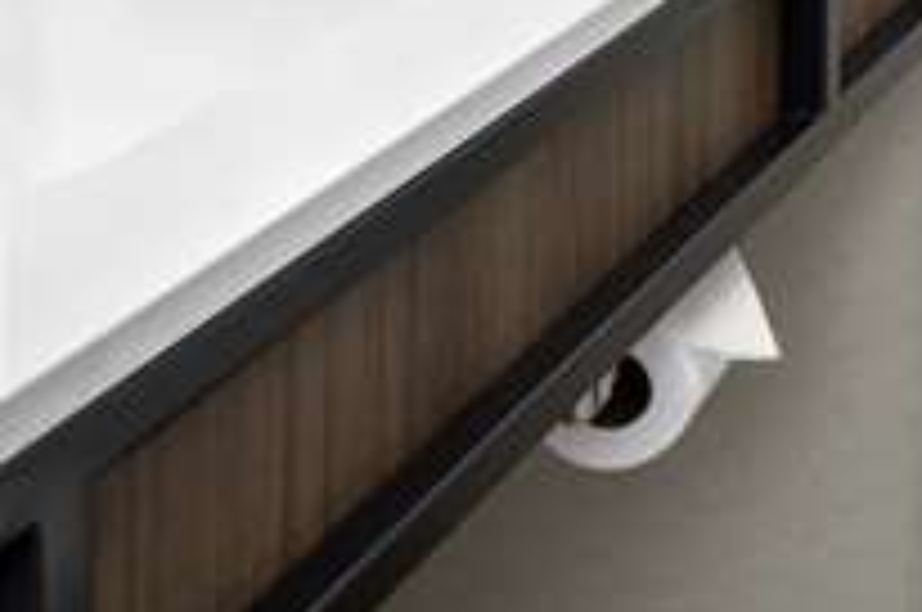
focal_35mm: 95
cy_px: -572
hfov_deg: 17.7
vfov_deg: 12.7
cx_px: 1617
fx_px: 2429
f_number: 11
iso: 400
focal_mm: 19
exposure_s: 1/250
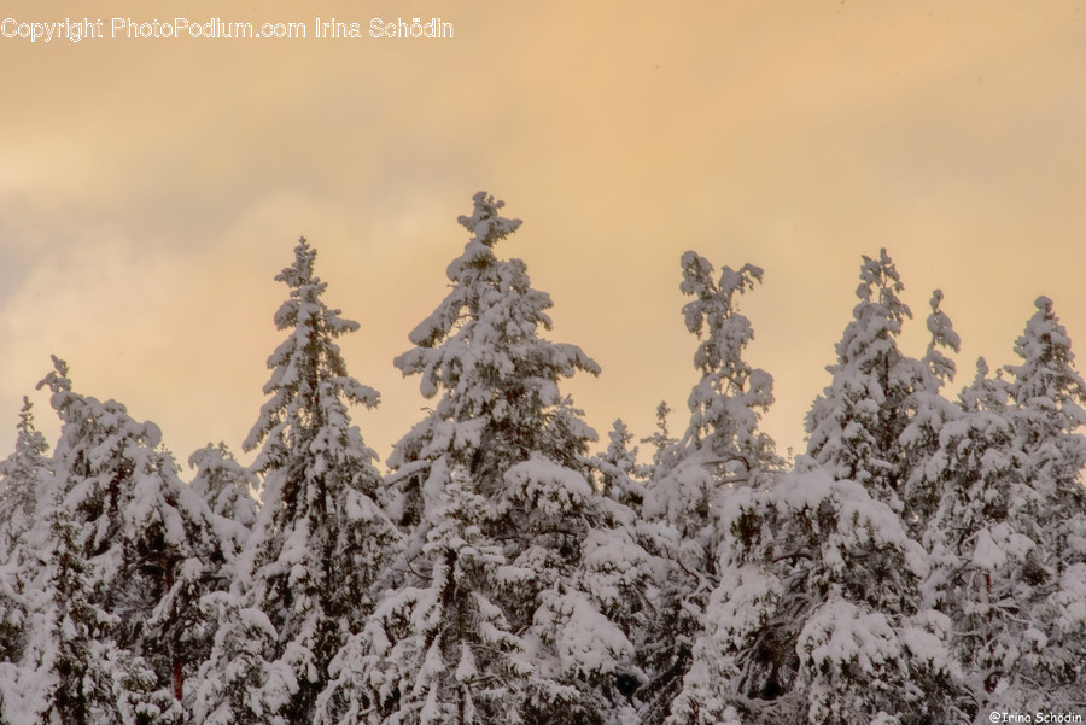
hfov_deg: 3.4
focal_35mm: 600
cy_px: 362
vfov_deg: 2.3
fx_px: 18108
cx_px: 543
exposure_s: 1/30
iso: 100
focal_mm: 600
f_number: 36
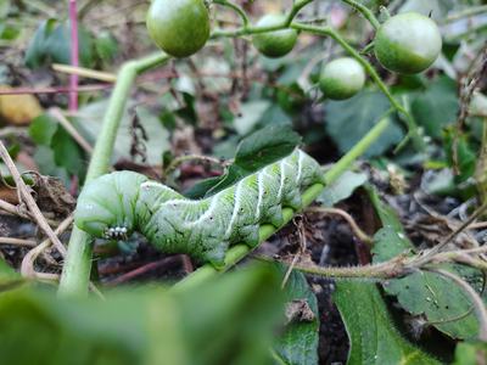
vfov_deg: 56.8
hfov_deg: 71.6
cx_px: 244
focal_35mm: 24
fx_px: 338
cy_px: 182
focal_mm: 5.56
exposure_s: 1/120
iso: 684
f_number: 1.8
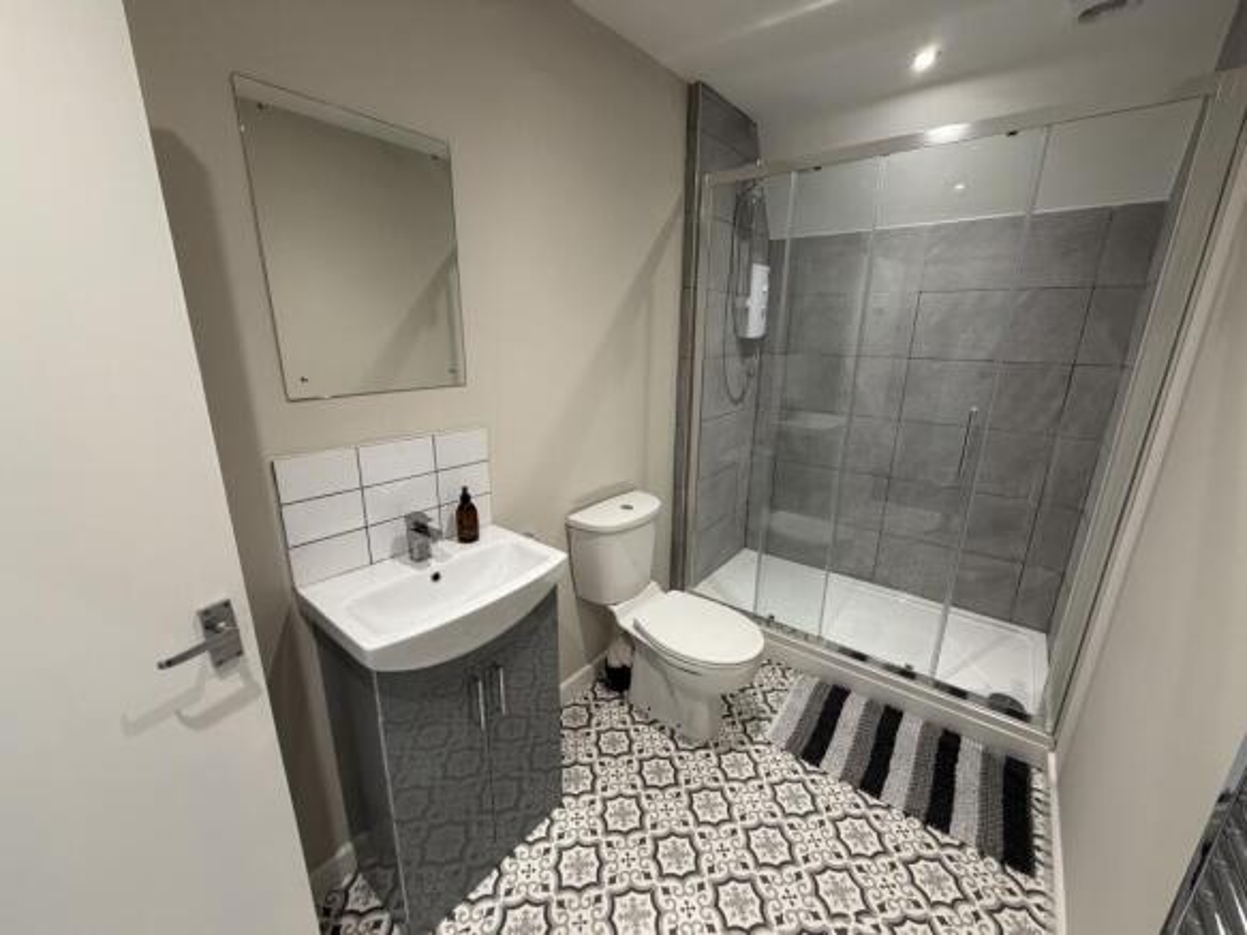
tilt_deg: -15.4
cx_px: 624
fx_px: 504
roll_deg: -0.3
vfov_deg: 85.7
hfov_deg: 102.1
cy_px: 468
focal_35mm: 14
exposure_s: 1/50
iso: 160
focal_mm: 2.22
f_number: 2.2
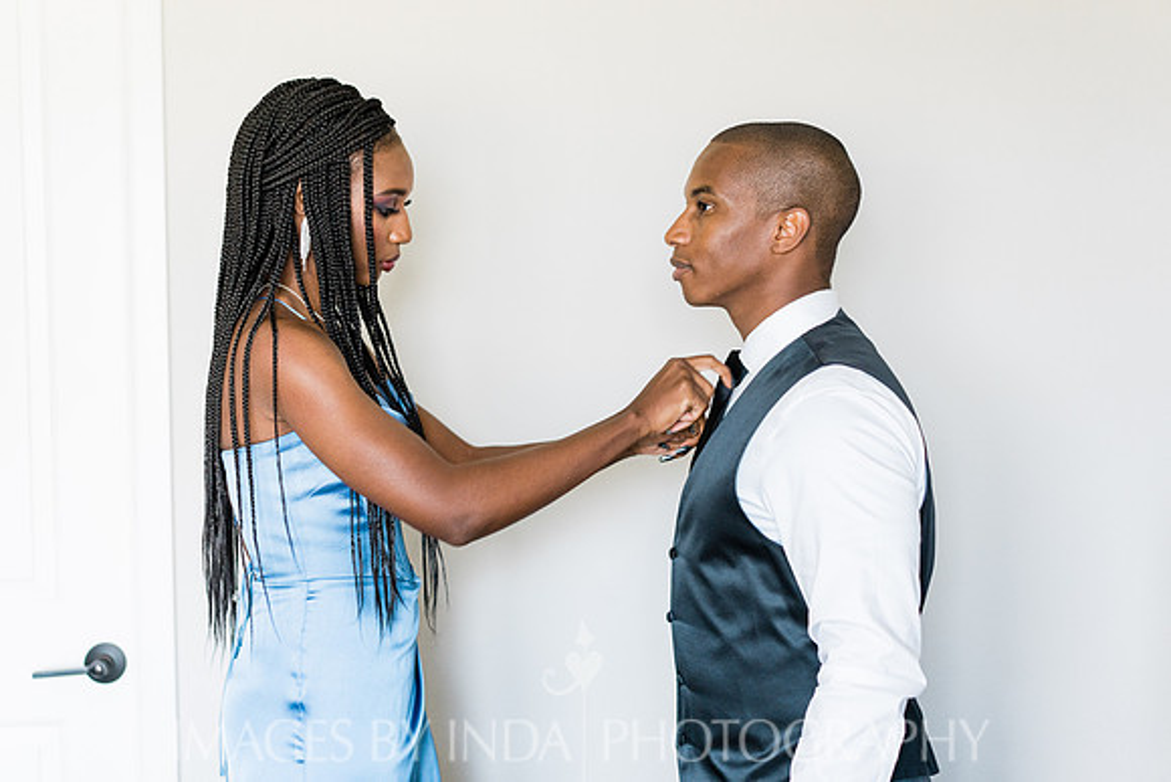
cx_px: 586
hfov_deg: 36.2
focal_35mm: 55
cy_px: 391
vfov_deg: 24.6
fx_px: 1789
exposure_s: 1/125
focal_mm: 55
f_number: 2.8
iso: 800
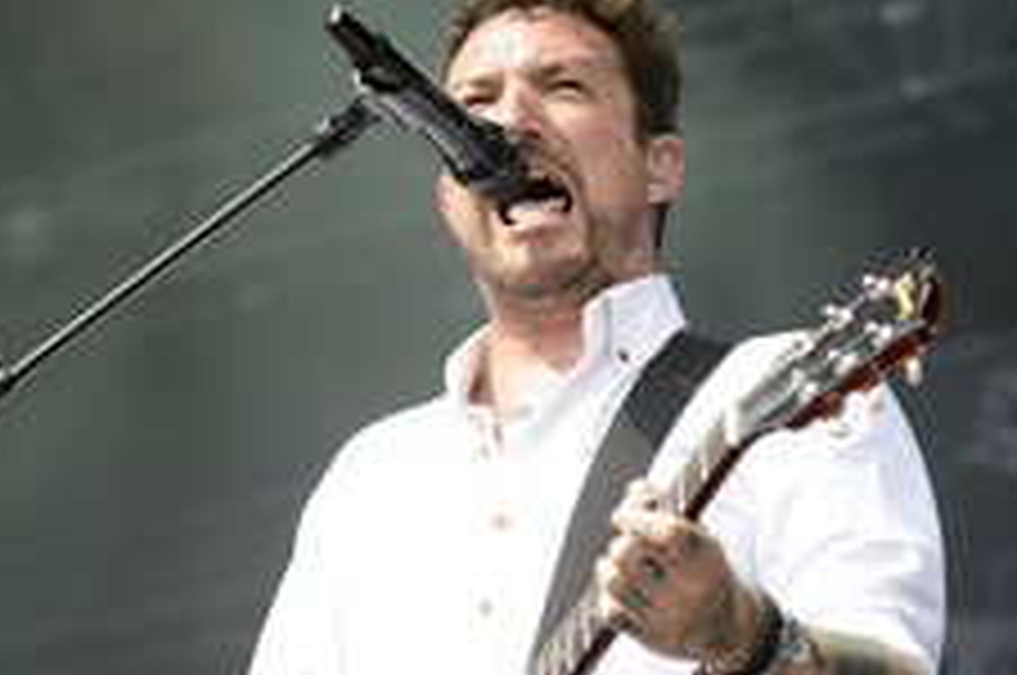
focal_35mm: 204
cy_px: 562
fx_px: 5755
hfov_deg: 10.1
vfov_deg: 6.7
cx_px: 547
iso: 160
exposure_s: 1/500
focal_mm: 102
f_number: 4
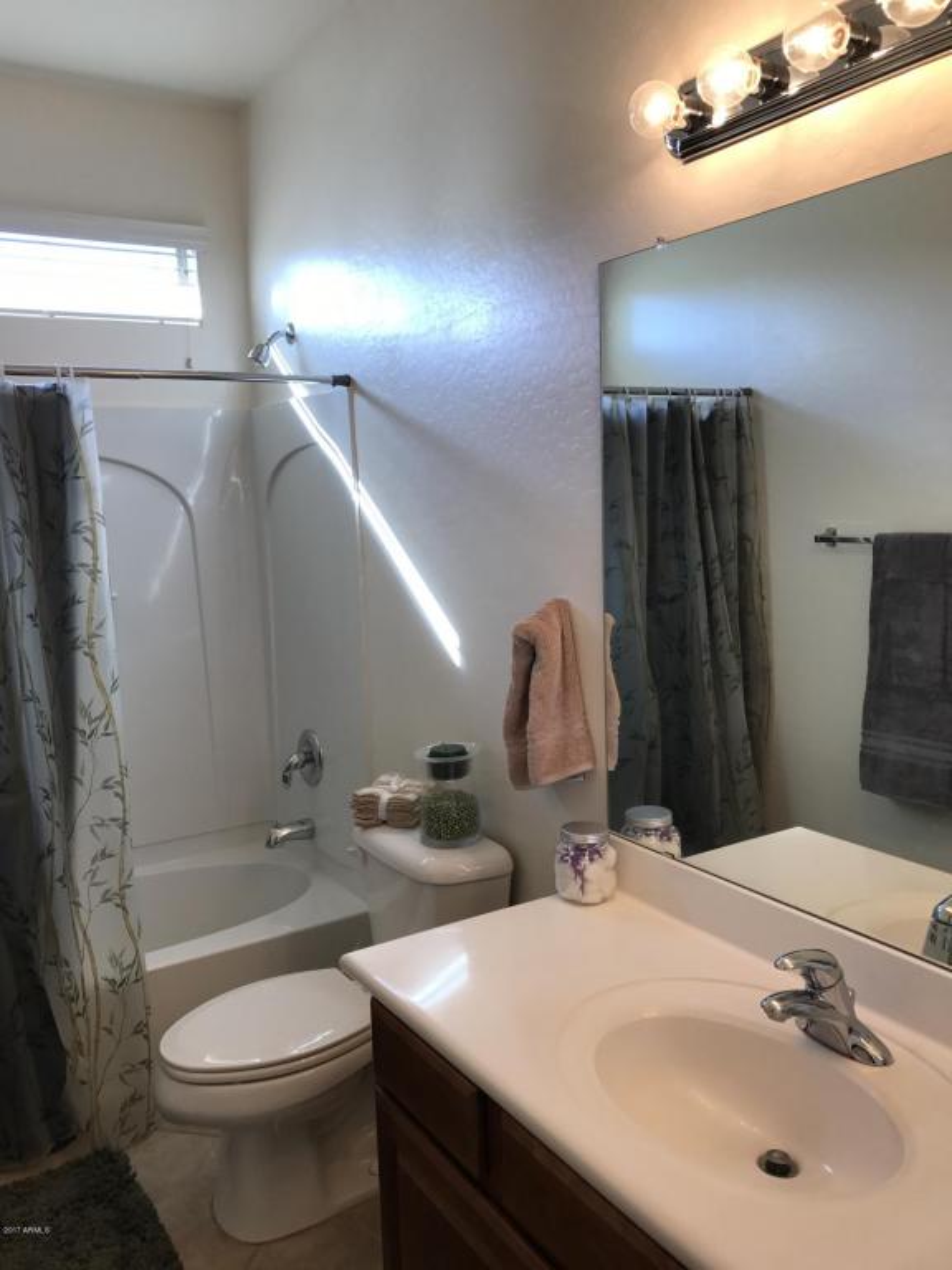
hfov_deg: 49.7
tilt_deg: -6.4
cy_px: 635
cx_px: 476
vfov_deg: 63.4
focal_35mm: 28
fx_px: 1027
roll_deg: +1.5
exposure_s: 1/120
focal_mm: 3.99
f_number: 1.8
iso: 40
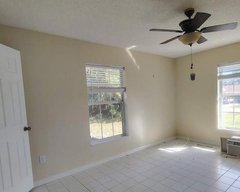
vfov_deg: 60.7
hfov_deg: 71.5
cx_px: 148
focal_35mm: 23
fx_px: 163
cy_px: 109
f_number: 2.2
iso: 100
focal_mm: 2.13
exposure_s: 1/128
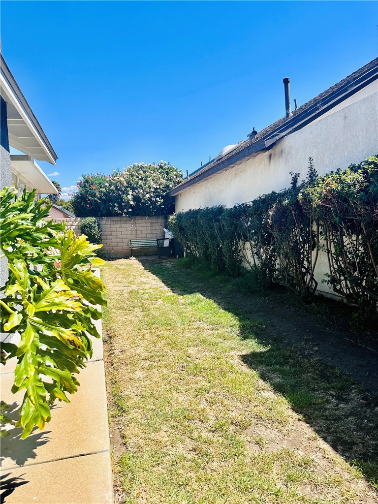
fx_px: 349
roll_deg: +2.5
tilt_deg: -2.6
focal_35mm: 24
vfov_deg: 71.6
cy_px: 252
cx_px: 189
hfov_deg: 56.8
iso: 80
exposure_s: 1/3356
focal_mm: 6.86
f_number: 1.78
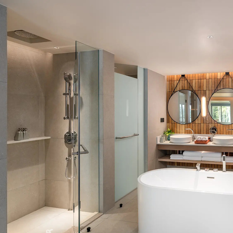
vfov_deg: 60.9
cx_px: 195
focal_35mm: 26
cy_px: 119
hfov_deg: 55.4
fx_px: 198
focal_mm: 18
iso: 160
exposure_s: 1/5
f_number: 9
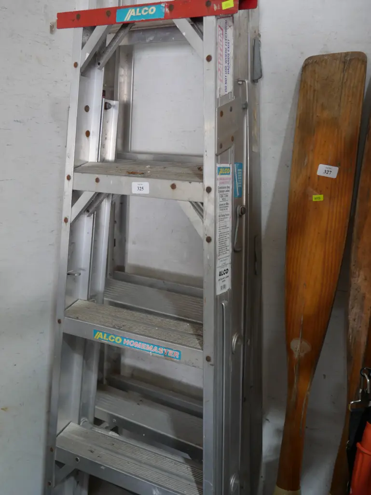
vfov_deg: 49.0
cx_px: 186
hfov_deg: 37.8
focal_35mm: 38
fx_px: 543
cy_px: 248
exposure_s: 1/60
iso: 500
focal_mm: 19
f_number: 4.1
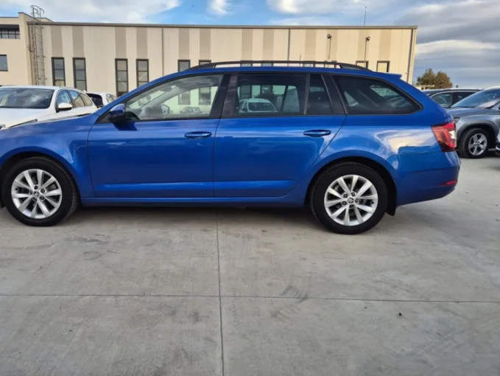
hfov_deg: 67.0
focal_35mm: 26
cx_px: 218
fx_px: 376
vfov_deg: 53.0
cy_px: 170
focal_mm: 5.4
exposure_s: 1/393
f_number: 1.8
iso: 25
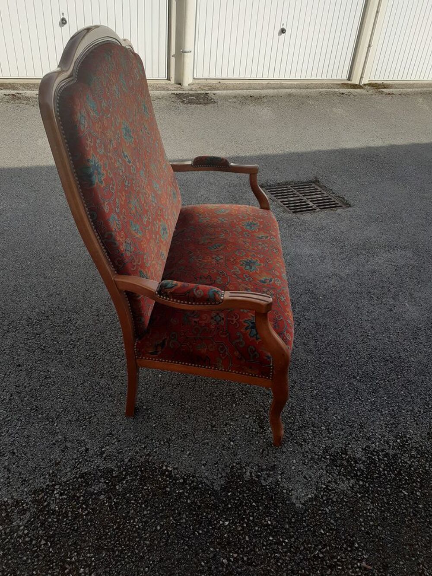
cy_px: 288
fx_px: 449
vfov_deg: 65.3
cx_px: 216
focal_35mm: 27
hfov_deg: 51.4
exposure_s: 1/910
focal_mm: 3.6
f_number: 1.9
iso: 40
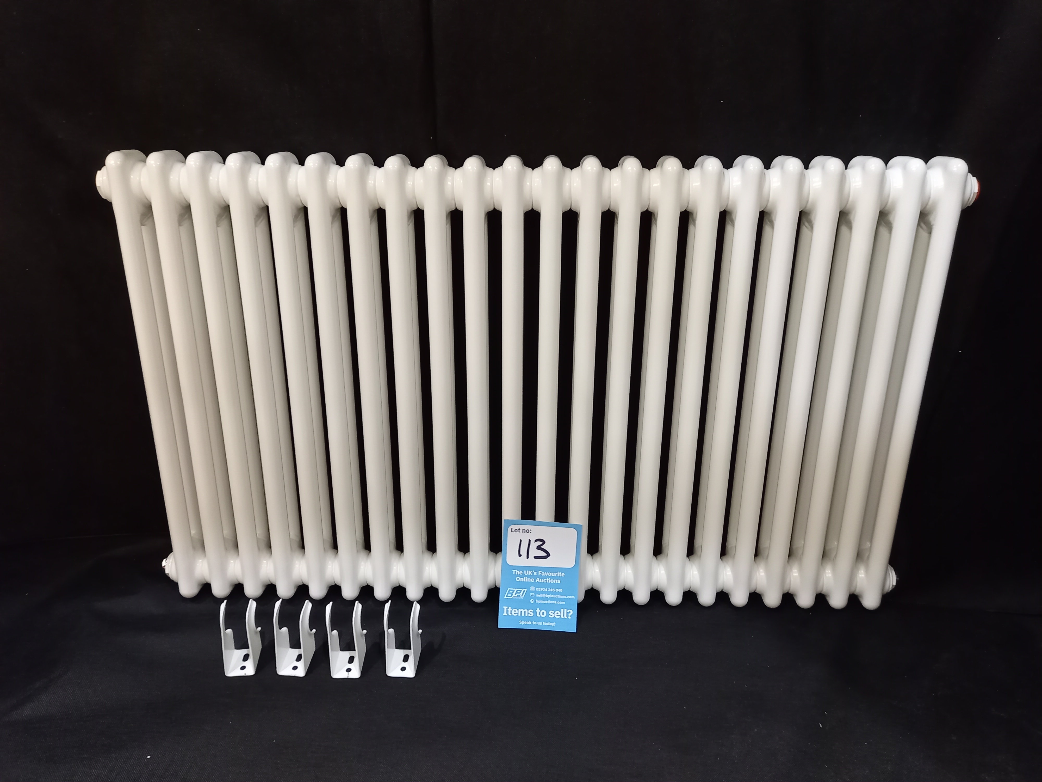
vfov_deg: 54.9
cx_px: 521
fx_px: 753
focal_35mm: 25
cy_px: 391
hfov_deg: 69.4
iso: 400
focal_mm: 4.6
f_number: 2
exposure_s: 1/33.3
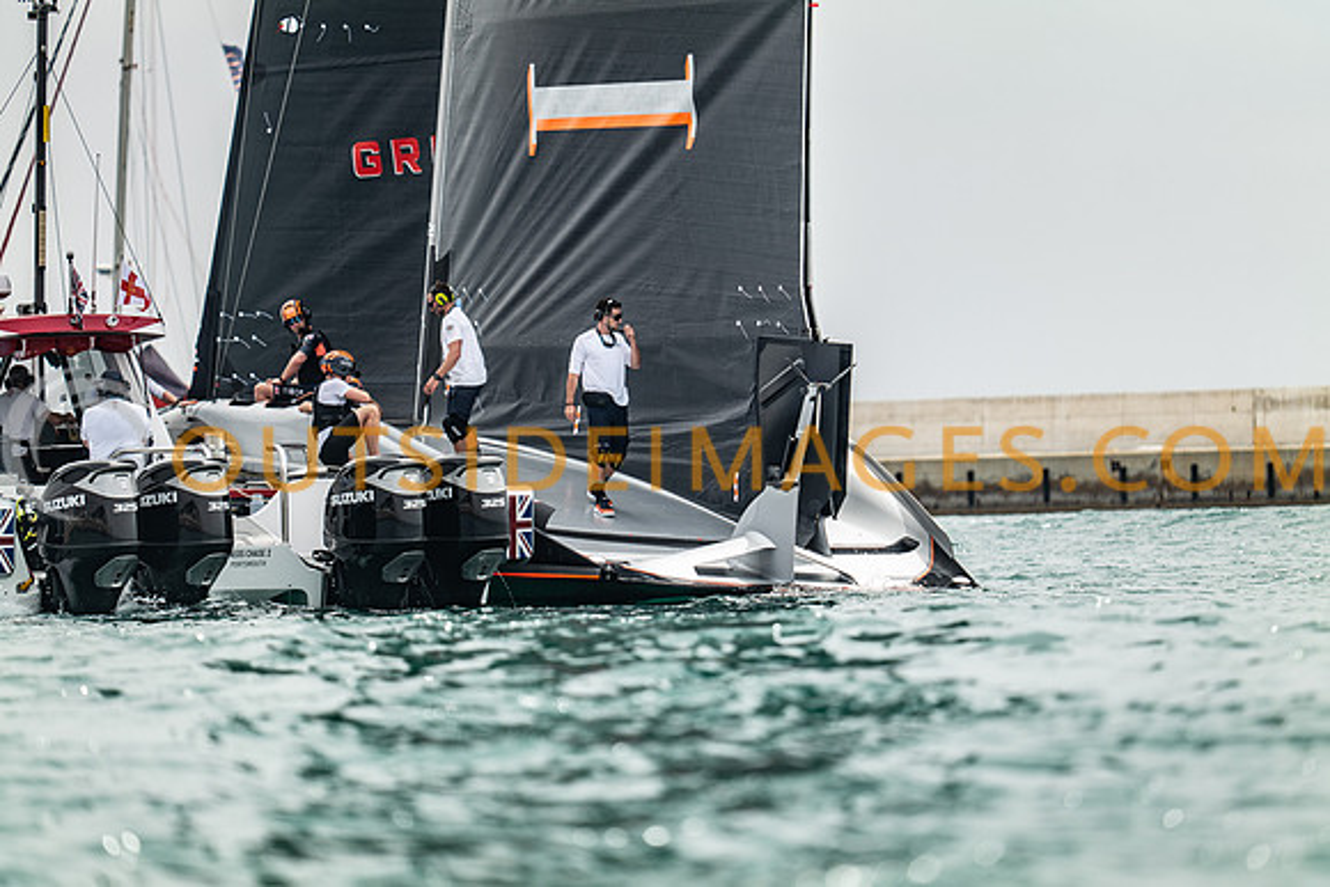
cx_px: 665
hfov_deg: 10.3
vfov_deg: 6.9
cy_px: 444
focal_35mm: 200
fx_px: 7390
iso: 100
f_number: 2.8
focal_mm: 200
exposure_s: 1/1600
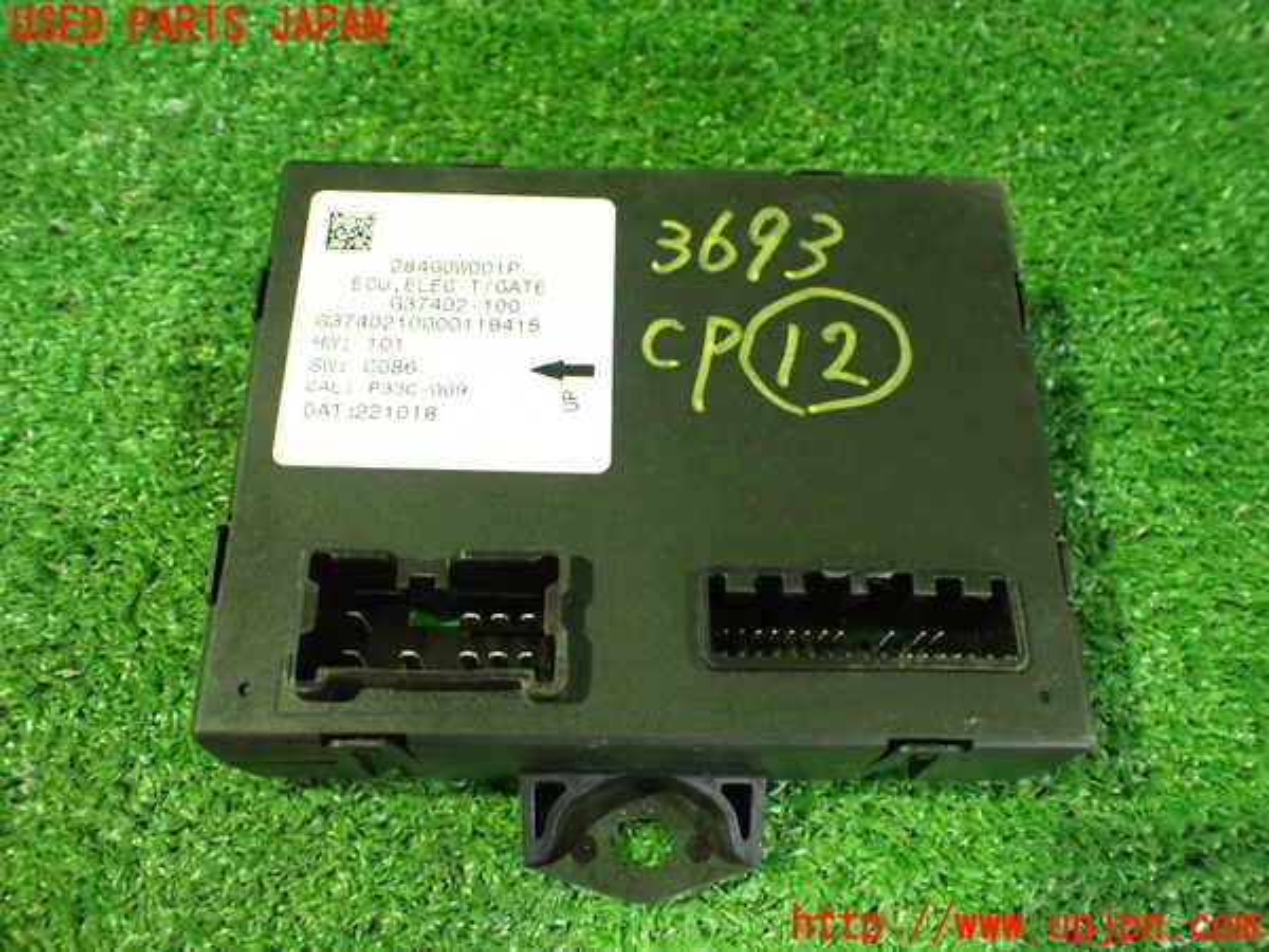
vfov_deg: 46.8
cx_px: 634
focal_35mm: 30
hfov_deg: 60.0
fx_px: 1100
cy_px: 476
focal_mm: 5.4
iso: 1600
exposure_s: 1/30
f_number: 2.3
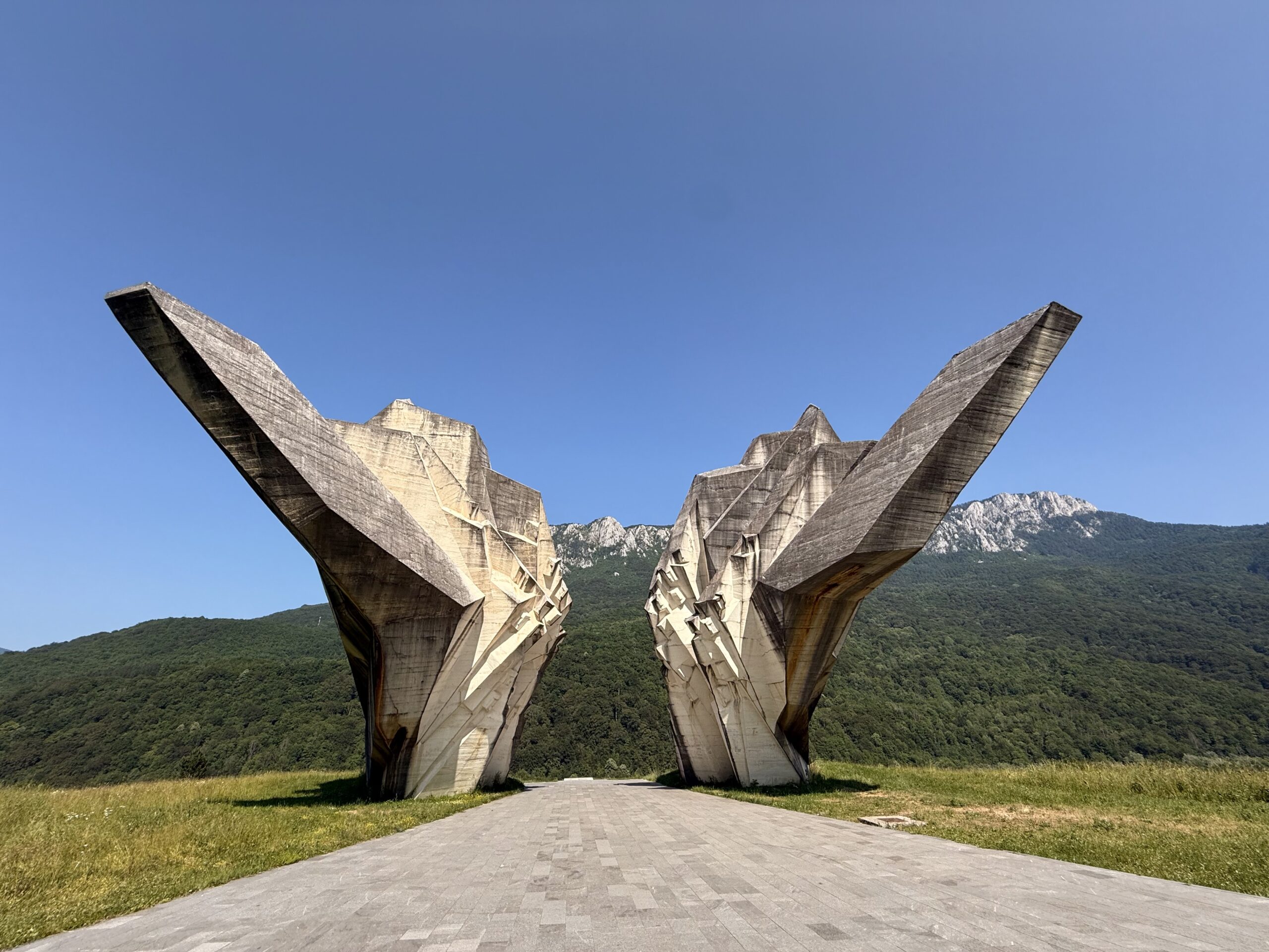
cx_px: 634
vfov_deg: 85.7
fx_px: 513
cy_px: 476
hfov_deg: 102.1
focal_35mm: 14
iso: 50
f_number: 2.2
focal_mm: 2.22
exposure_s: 1/1901
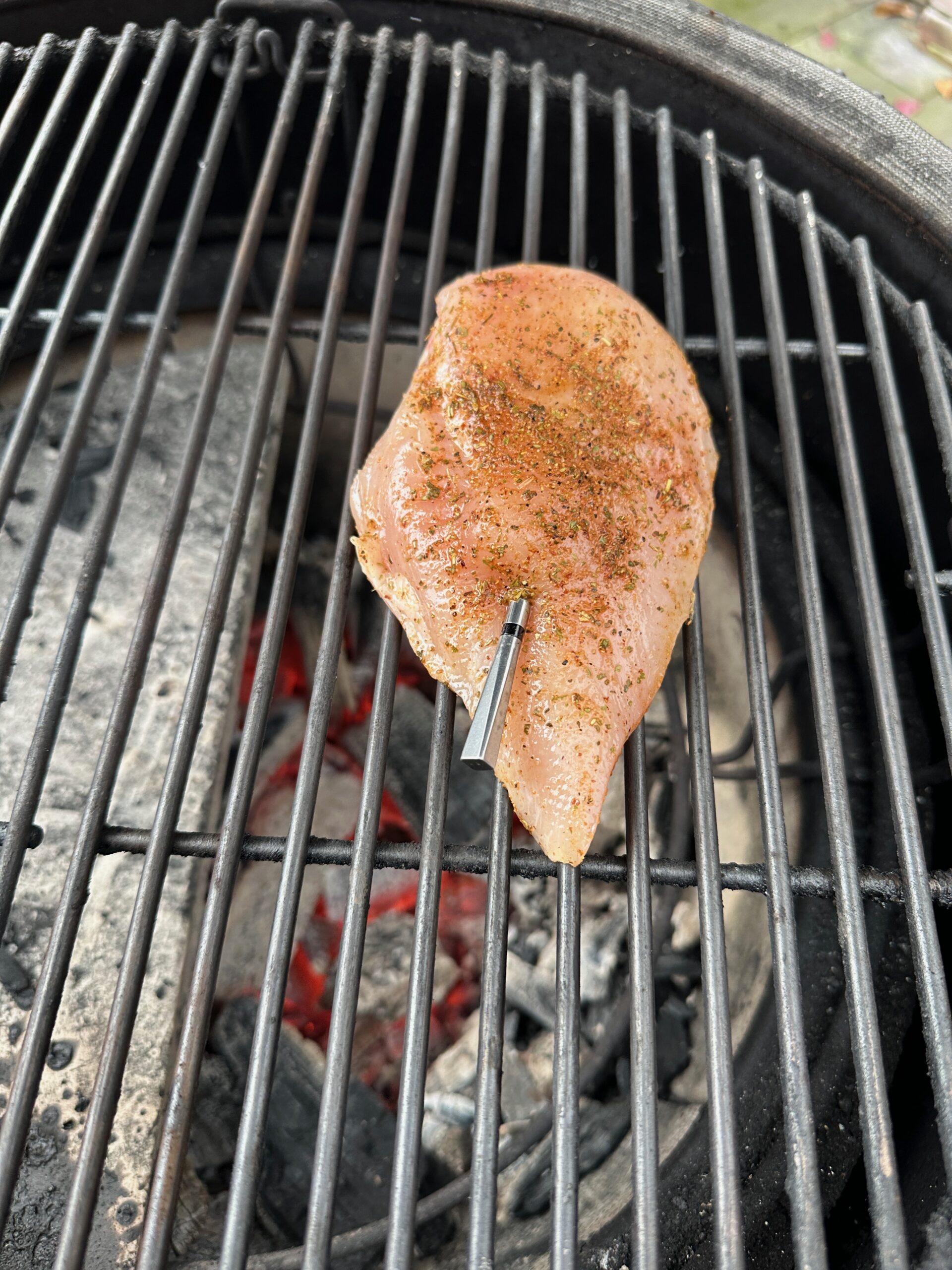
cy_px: 635
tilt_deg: -60.6
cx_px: 476
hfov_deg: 56.8
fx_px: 880
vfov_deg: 71.6
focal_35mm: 24
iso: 100
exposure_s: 1/121
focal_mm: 6.86
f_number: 1.78
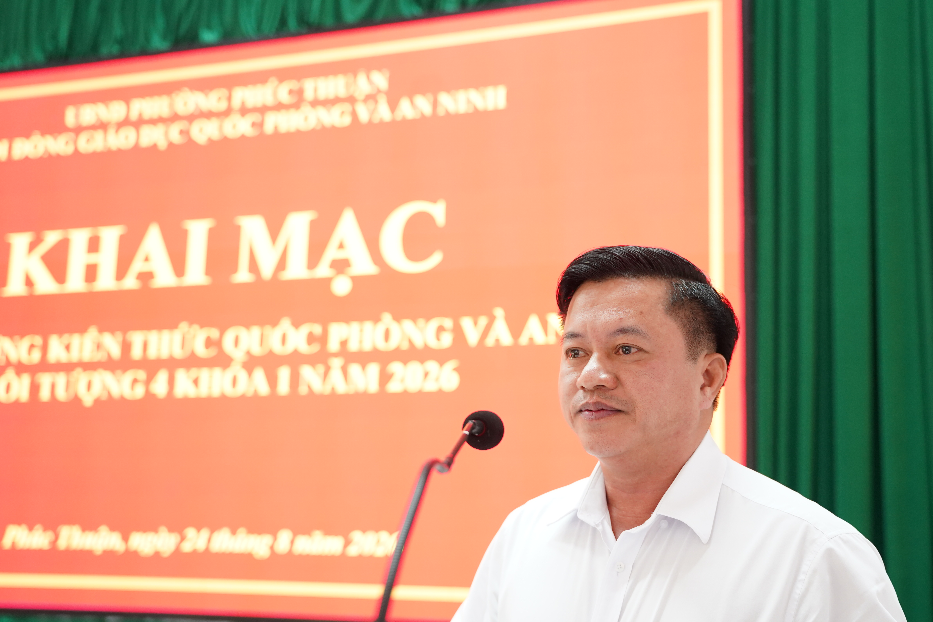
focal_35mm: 45
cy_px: 323
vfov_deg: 29.9
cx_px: 545
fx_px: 1163
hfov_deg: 43.6
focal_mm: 35.7
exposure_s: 1/100
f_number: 2.8
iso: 2000
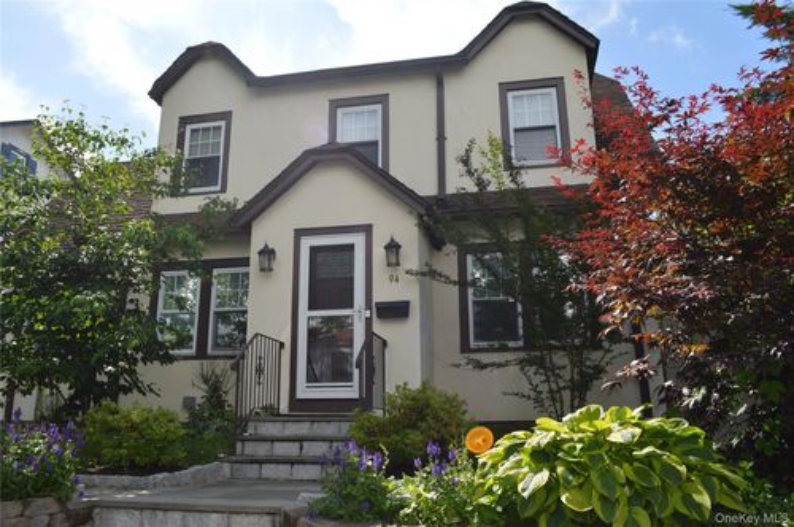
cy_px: 264
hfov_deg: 67.4
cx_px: 397
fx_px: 595
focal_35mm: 27
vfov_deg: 47.8
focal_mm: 18
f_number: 8
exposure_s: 1/200
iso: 100
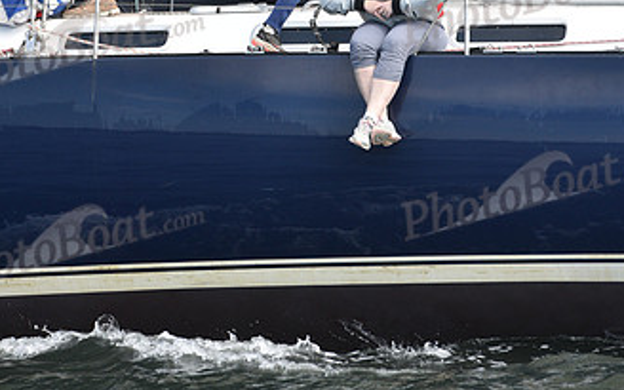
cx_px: 303
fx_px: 6122
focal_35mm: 360
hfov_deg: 5.8
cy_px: -74
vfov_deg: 3.6
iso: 320
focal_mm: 200
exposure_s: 1/1000
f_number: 6.3
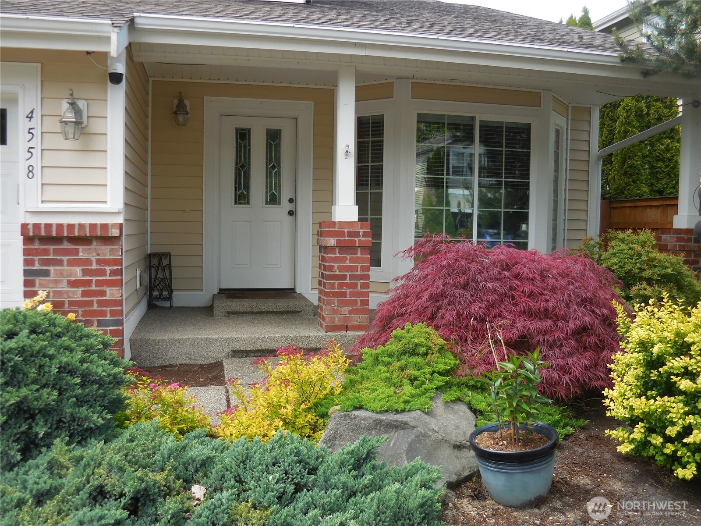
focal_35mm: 33
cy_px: 263
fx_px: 668
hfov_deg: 55.4
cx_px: 350
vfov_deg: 42.9
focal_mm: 5.9
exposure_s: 1/200
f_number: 3.7
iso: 125
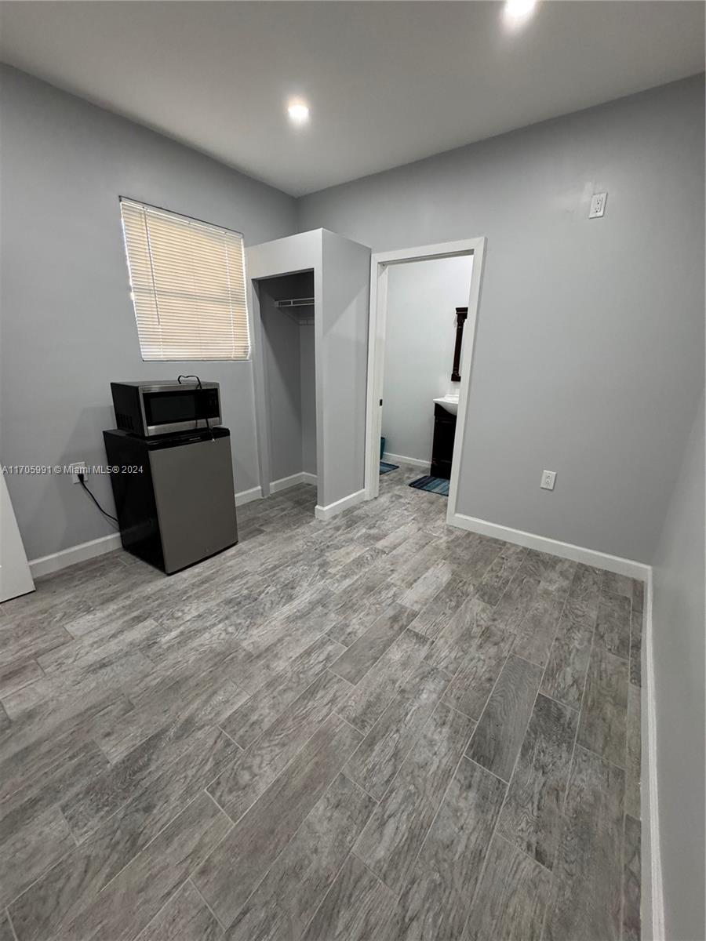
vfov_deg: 102.1
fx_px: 381
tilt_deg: -16.1
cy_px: 470
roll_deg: -1.1
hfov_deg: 85.7
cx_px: 353
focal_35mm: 14
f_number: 2.2
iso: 320
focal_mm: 2.22
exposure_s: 1/120
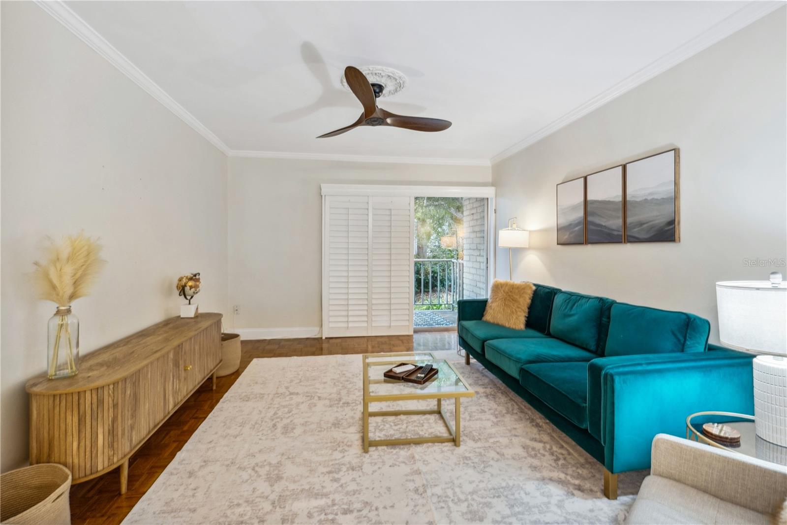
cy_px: 262
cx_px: 394
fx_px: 328
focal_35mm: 15
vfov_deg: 77.3
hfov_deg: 100.4
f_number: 7.1
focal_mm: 10
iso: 250
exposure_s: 1/2.5
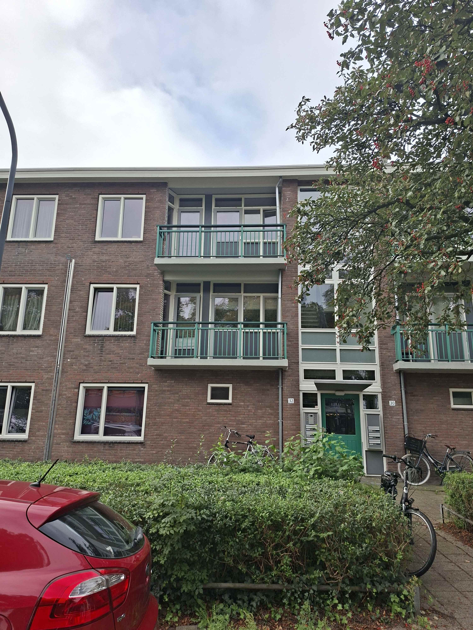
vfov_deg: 73.9
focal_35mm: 23
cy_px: 315
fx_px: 419
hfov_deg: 58.9
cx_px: 236
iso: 50
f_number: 1.8
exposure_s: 1/629
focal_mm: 5.54
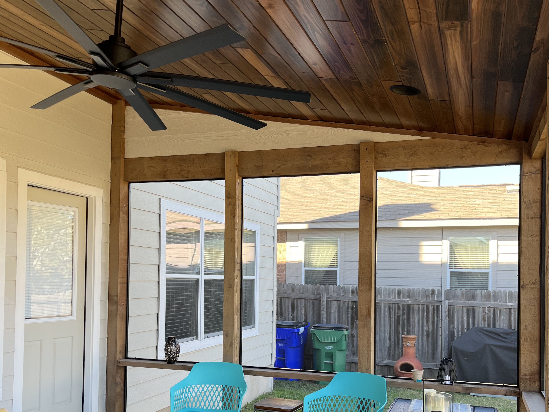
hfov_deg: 51.3
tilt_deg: +0.9
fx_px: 571
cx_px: 281
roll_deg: -0.4
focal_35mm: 36
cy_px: 265
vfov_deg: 39.3
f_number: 1.6
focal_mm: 5.1
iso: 40
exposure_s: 1/129
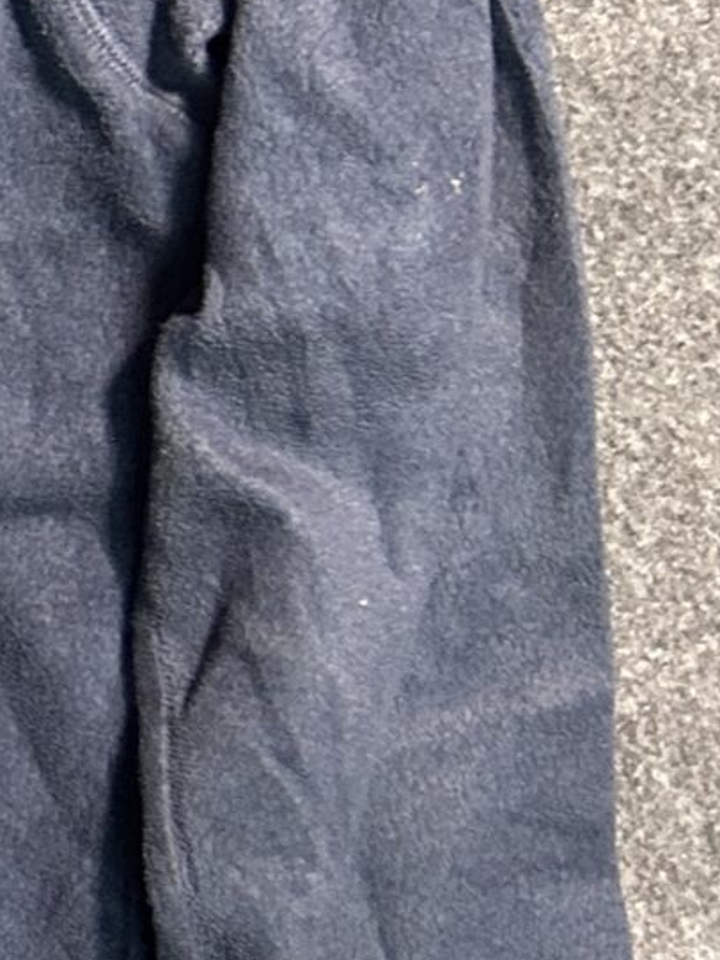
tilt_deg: -69.5
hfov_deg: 10.7
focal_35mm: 123
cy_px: 344
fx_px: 3410
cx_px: -881
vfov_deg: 16.0
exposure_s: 1/33
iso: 400
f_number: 1.5
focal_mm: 5.7
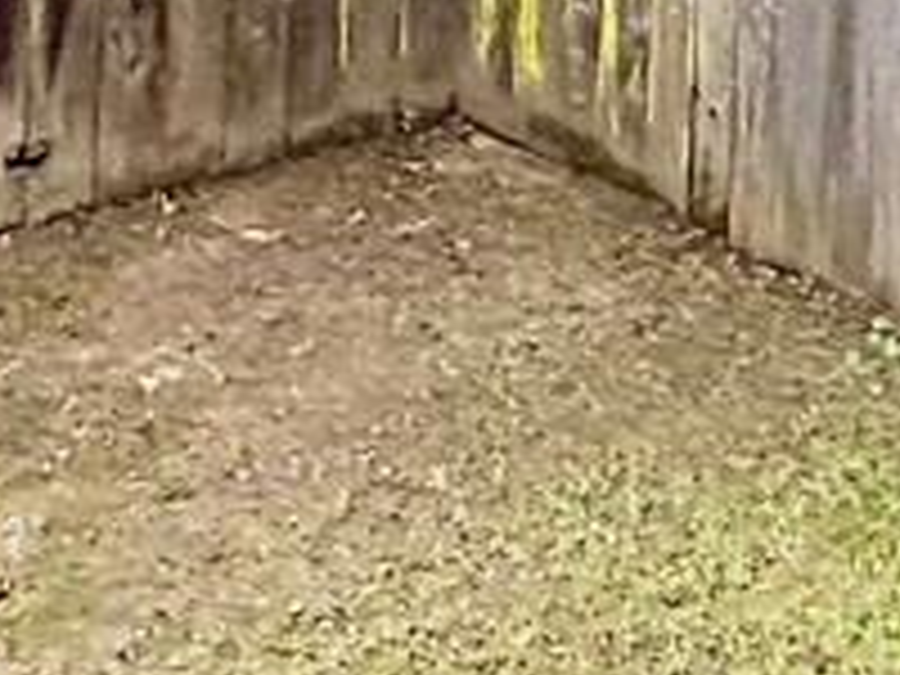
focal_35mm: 105
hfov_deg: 16.9
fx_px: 2730
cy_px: -1055
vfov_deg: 11.2
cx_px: 1368
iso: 64
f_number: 2.2
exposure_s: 1/227
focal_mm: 2.22
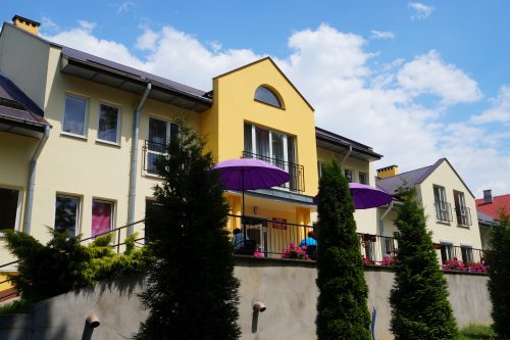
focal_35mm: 33
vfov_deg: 39.9
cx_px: 255
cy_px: 170
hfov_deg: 57.2
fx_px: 467
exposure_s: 1/200
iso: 100
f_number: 11
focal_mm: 22
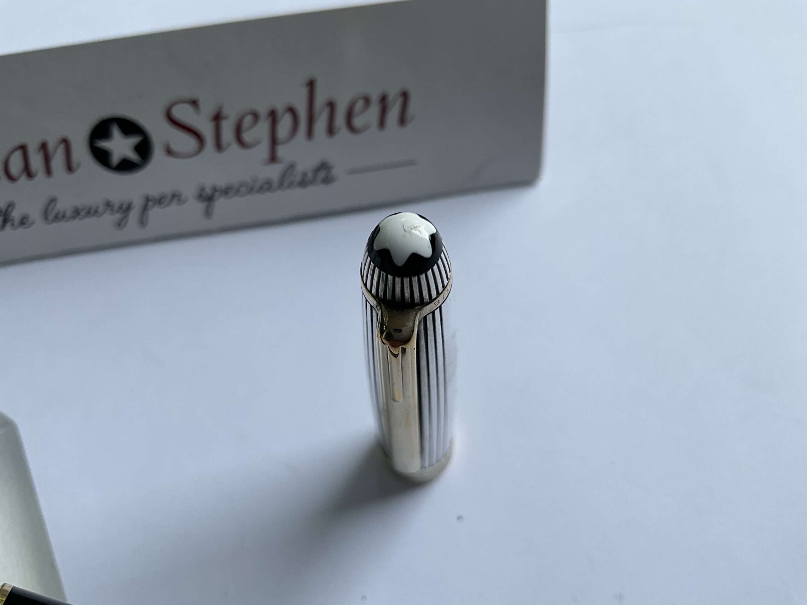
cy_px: 302
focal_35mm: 29
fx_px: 676
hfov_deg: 61.7
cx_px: 404
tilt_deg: -61.2
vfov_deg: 48.2
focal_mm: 3
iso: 25
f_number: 1.8
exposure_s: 1/348
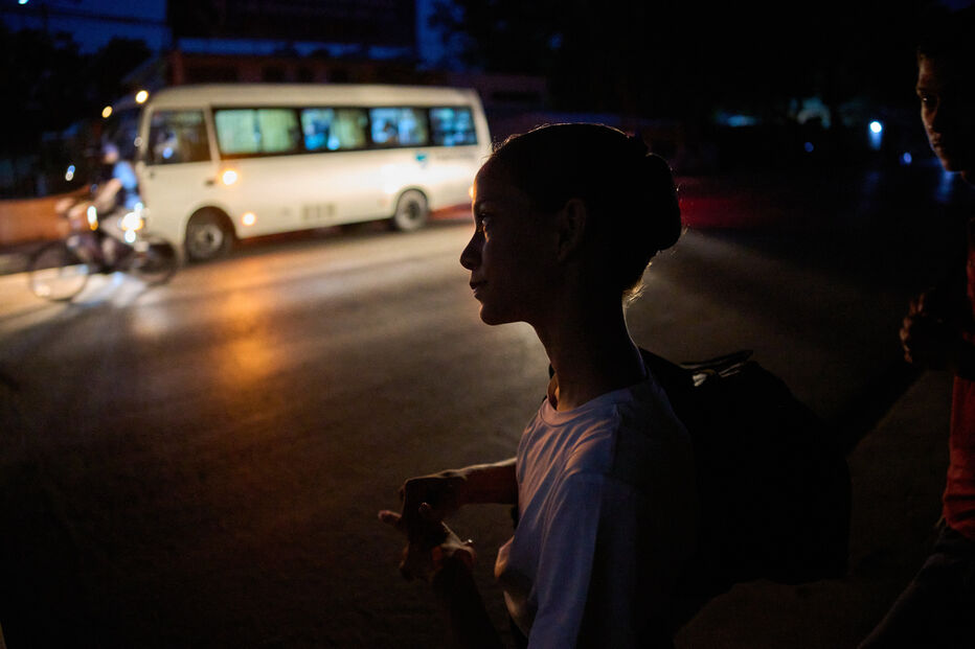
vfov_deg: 53.1
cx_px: 488
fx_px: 650
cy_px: 324
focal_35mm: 24
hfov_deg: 73.8
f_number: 2.2
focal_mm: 24
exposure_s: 1/60
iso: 20000
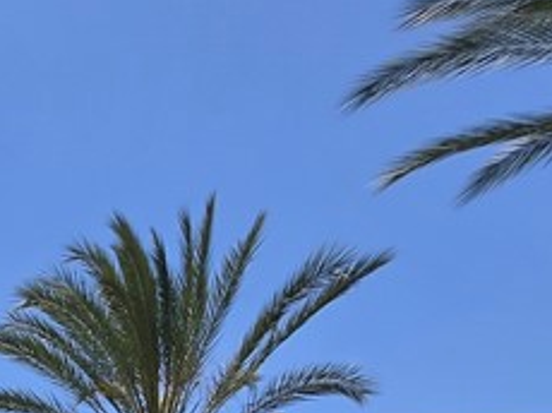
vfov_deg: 19.8
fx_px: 924
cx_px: -389
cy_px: 706
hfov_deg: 22.7
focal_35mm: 58
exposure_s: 1/1973
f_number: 2.2
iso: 25
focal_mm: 1.7
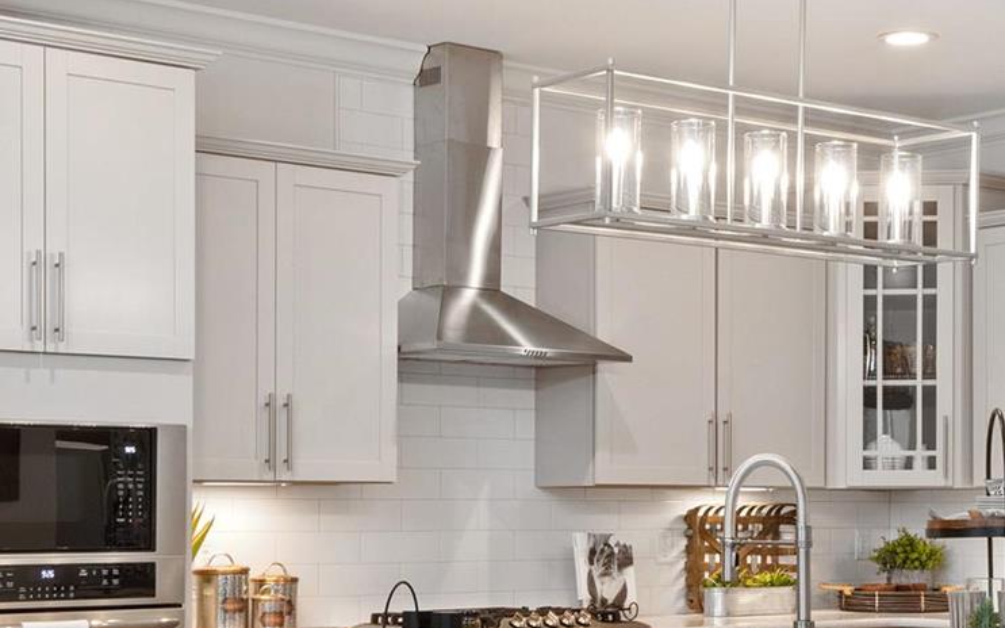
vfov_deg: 16.4
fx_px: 2163
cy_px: 503
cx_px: 638
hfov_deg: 26.1
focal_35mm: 79
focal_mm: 18
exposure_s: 1/2.5
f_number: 10
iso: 400
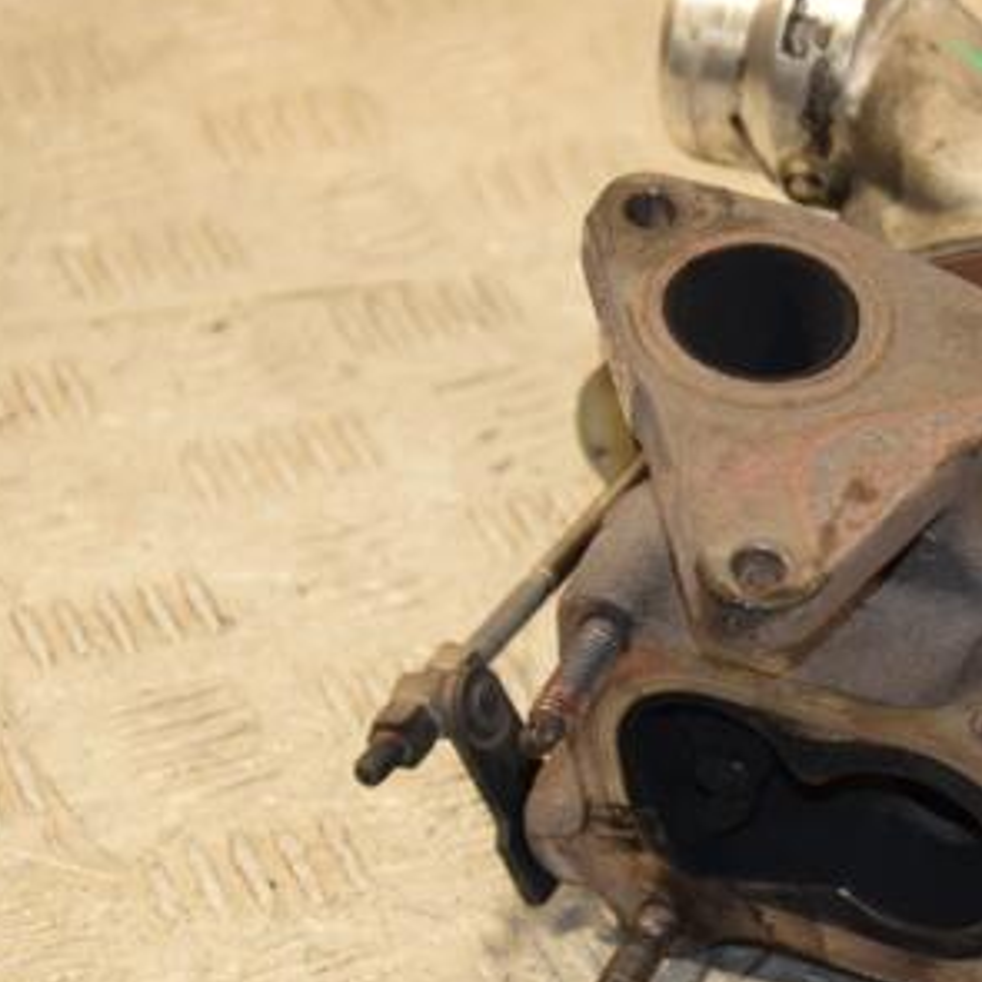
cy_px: 546
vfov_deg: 10.2
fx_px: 5488
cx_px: 922
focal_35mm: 171
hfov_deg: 10.2
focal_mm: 66
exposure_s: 1/125
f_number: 5.3
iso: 800
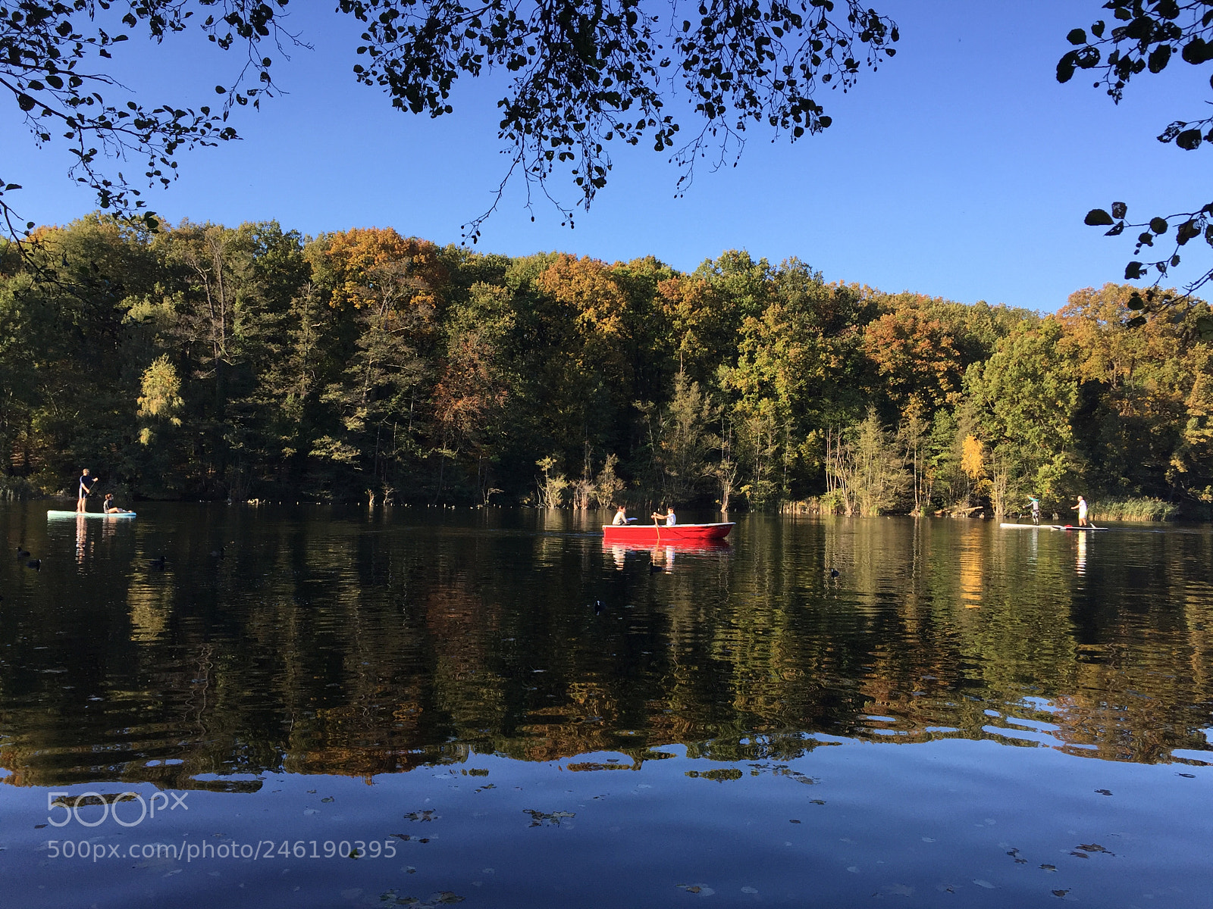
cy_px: 454
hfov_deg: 61.7
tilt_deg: +1.2
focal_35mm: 29
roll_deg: -1.4
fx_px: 1016
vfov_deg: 48.2
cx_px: 606
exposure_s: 1/670
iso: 32
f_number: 2.2
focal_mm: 4.15
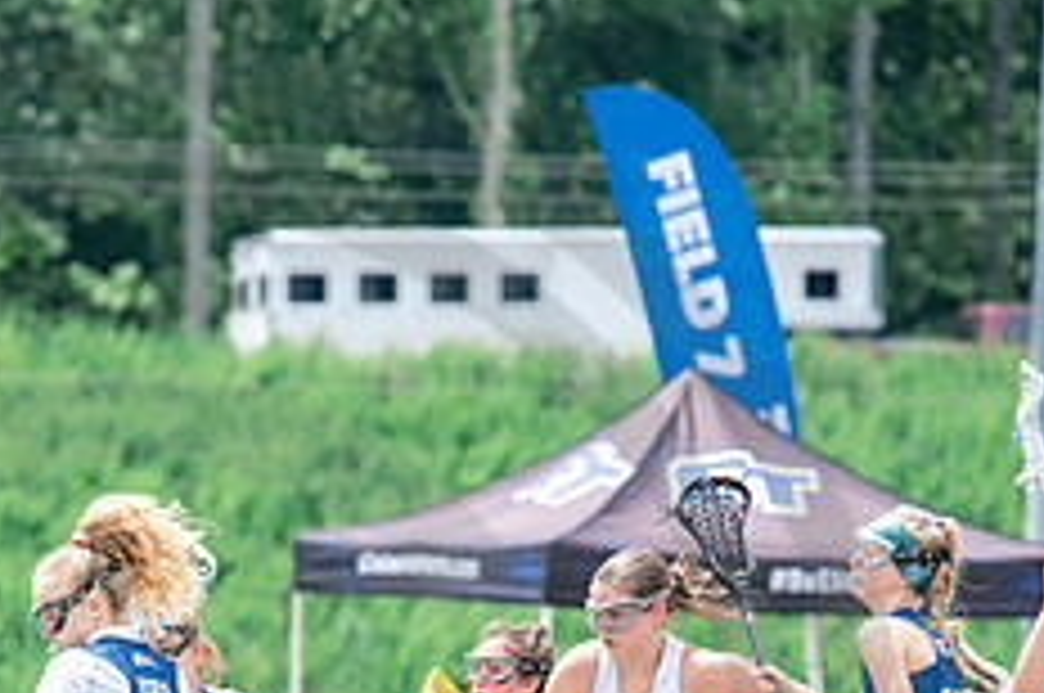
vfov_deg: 2.7
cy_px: 835
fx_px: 14509
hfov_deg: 4.1
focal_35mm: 501
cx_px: 117
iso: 250
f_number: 4.5
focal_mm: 200
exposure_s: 1/1250
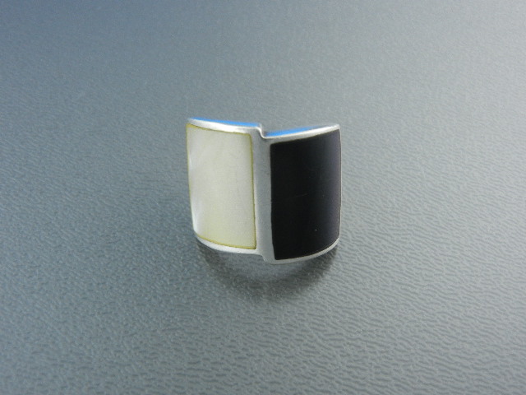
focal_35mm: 52
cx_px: 263
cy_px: 198
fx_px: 790
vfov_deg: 28.0
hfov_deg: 36.8
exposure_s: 1/24
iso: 400
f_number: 3.9
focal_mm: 9.3
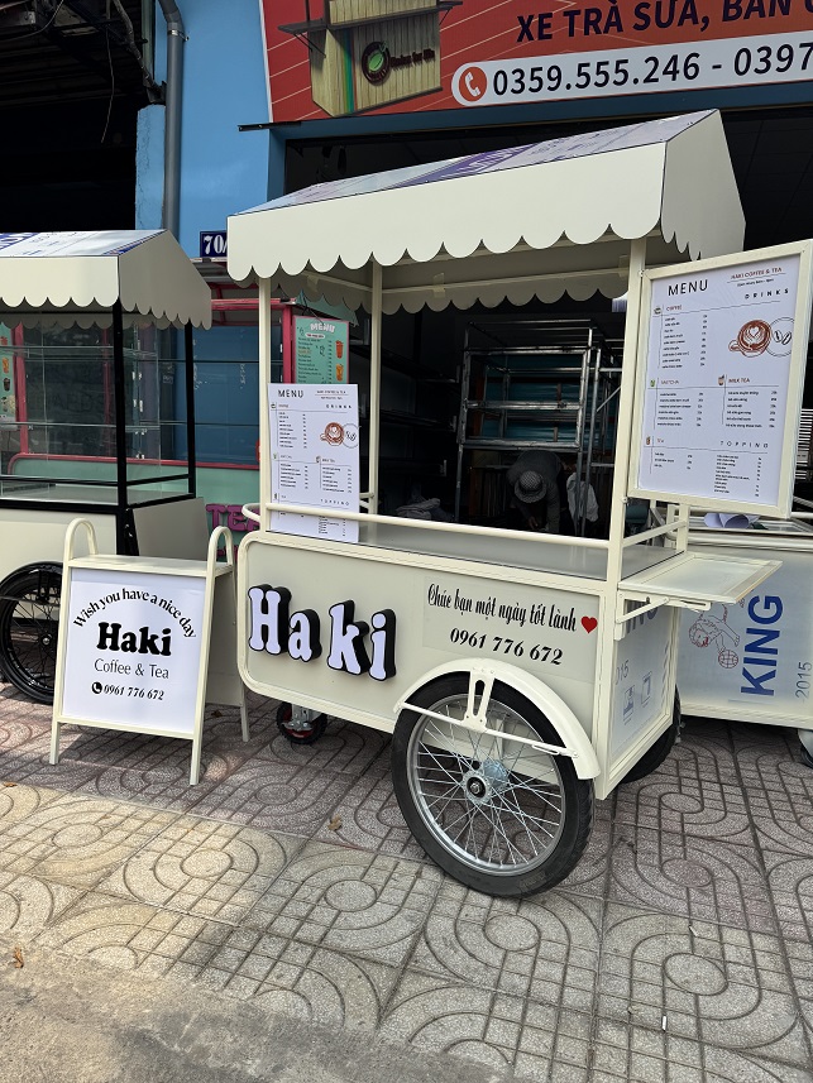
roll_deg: -2.9
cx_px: 406
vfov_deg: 71.6
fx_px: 751
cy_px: 542
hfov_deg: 56.8
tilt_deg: -7.0
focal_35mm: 24
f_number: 1.78
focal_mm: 6.76
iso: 80
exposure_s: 1/4310
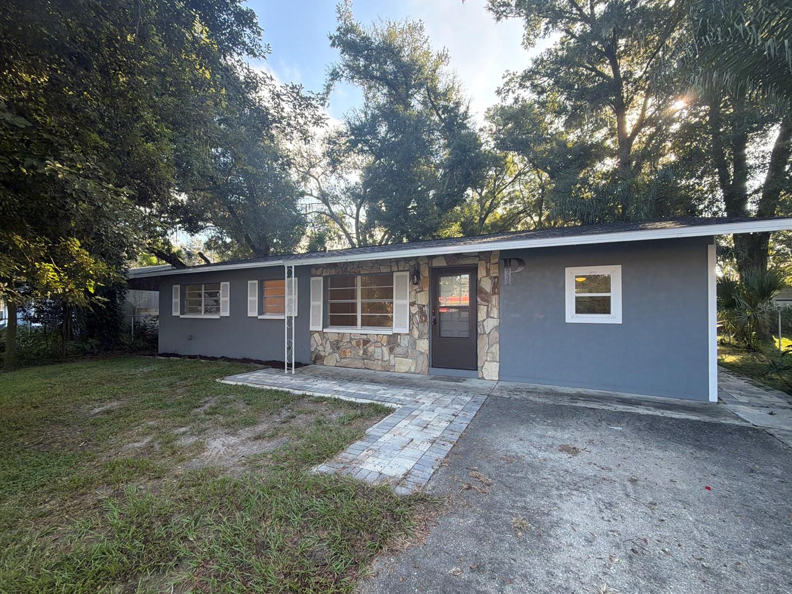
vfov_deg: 81.7
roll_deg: -0.1
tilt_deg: +0.5
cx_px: 383
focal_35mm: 15
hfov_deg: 98.1
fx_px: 343
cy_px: 307
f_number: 2.2
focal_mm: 2.22
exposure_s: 1/124
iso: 64
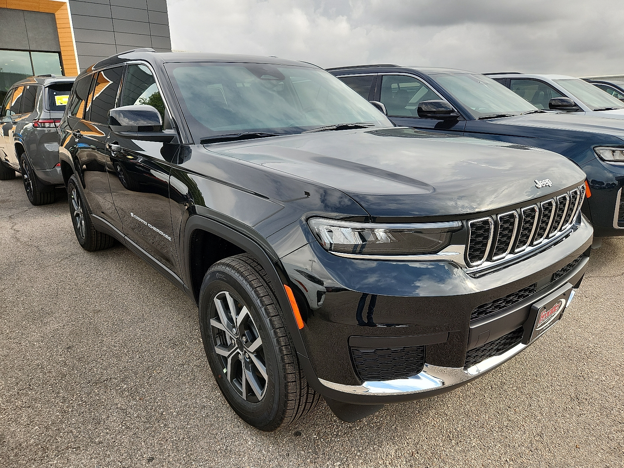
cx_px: 312
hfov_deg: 73.9
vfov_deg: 58.9
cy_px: 234
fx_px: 415
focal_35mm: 23
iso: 50
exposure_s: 1/625
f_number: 1.8
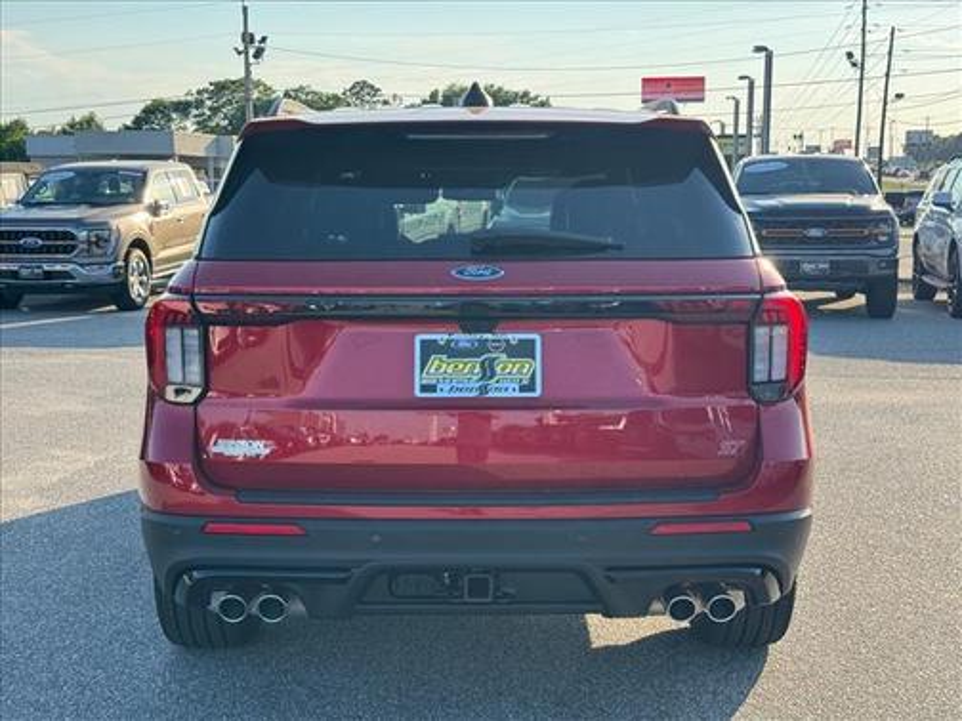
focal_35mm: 48
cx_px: 481
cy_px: 360
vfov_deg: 30.3
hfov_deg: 39.7
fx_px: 1334
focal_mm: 6.76
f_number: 1.78
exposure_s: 1/1114
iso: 64
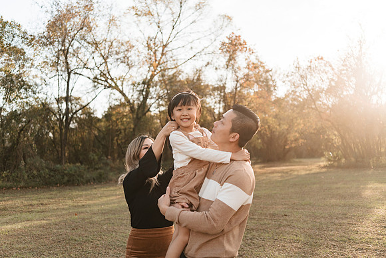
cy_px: 129
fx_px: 375
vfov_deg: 37.9
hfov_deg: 54.4
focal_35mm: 35
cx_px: 193
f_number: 2.8
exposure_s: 1/1000
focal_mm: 35
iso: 125
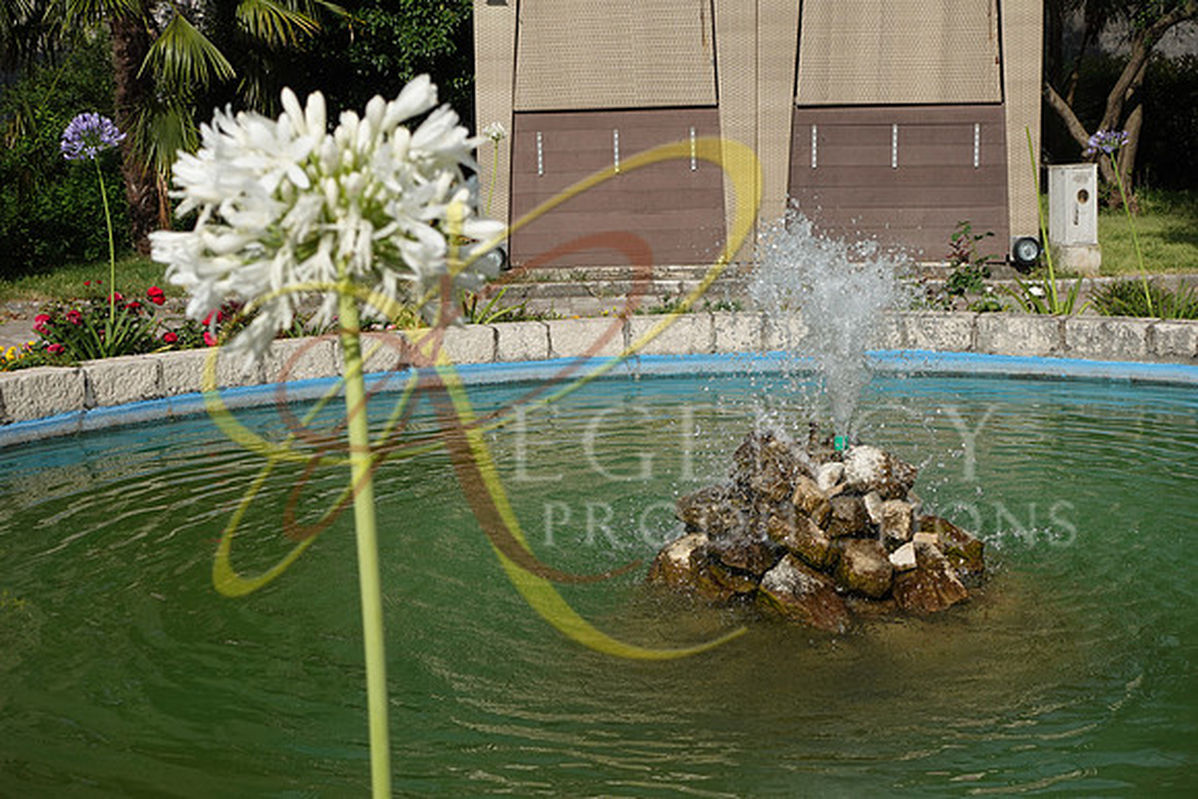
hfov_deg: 36.9
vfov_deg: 25.1
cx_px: 599
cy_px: 400
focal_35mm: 54
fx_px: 1797
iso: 125
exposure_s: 1/800
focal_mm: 20.33
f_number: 5.6
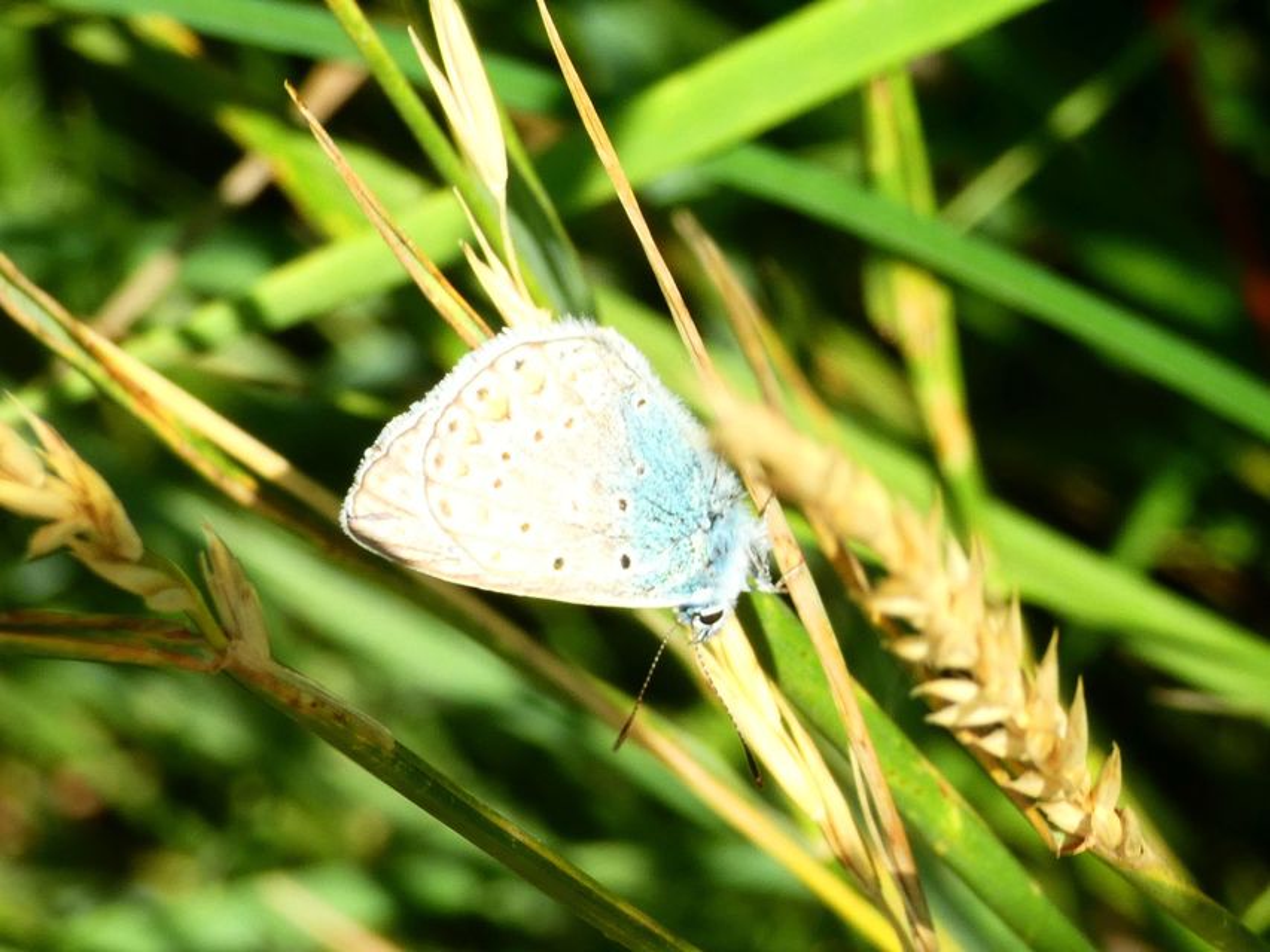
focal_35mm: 147
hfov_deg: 13.4
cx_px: 635
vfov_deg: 10.1
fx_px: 5394
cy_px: 476
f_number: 5.4
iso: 80
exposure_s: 1/80
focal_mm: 26.3
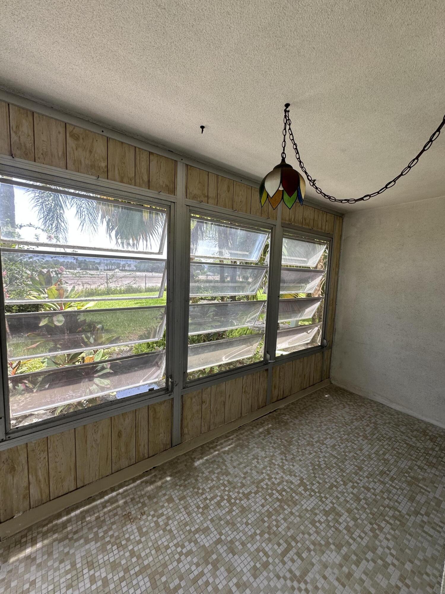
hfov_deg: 85.7
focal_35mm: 14
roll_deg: -2.9
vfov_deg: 102.1
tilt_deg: -4.7
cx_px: 222
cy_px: 297
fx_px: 240
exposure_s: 1/100
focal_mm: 2.22
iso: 40
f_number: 2.2
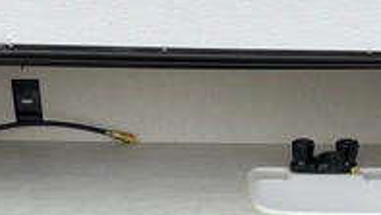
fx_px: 647
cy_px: 223
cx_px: 205
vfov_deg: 18.3
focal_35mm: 64
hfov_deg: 32.8
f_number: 1.8
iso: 25
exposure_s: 1/491
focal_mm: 3
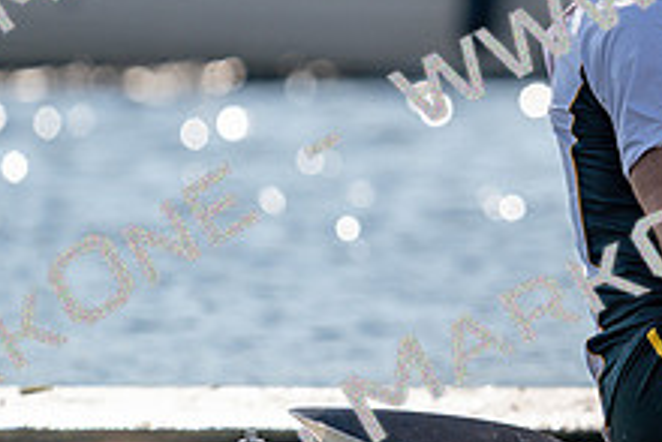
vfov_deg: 1.3
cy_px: 131
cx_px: 761
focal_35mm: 1029
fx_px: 18934
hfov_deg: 2.0
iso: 160
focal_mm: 391
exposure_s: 1/1600
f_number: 6.3
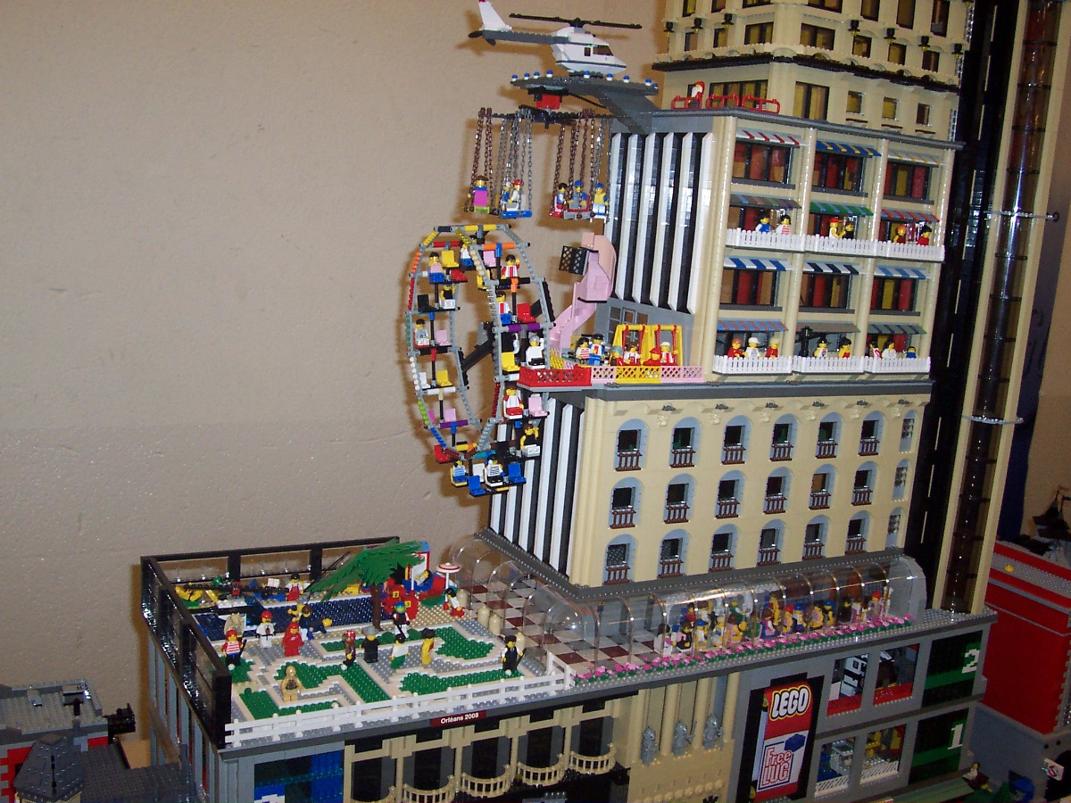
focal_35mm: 37
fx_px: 1145
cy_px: 402
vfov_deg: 38.7
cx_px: 536
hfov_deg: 50.1
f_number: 2.8
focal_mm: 5.6
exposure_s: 1/60
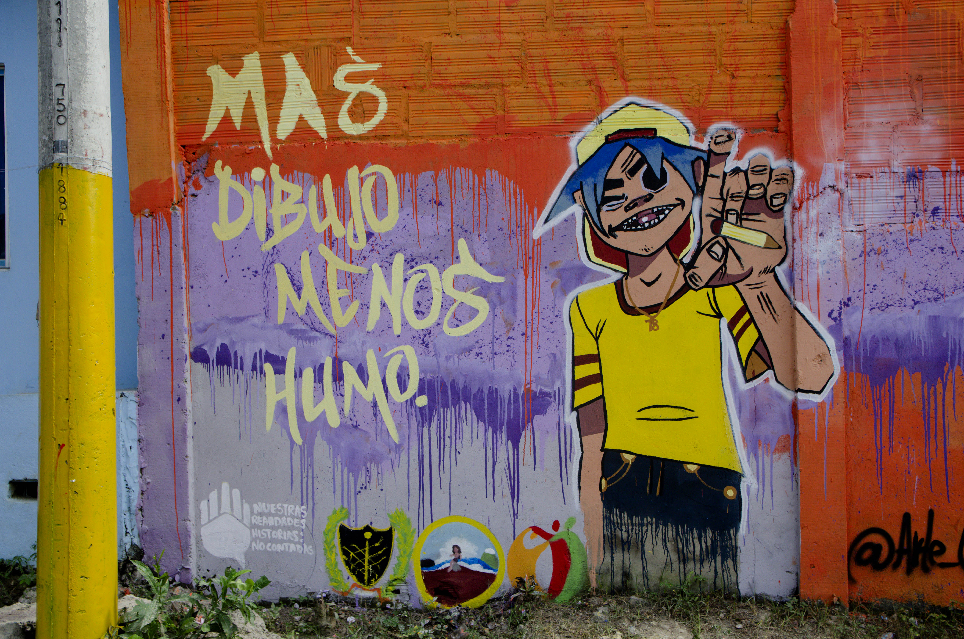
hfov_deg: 48.0
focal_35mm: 40
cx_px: 482
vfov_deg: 32.9
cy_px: 320
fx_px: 1082
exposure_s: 1/1250
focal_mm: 27
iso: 200
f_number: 5
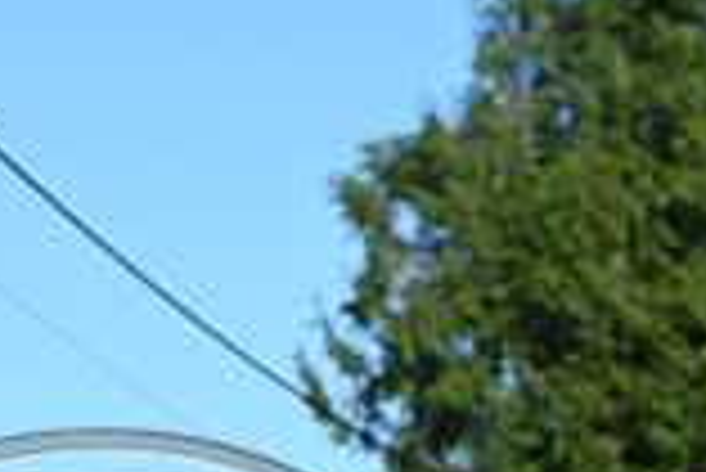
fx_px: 7243
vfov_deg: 3.7
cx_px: 49
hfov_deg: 5.6
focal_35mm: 369
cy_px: 829
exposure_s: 1/1250
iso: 100
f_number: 3.5
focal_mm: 100
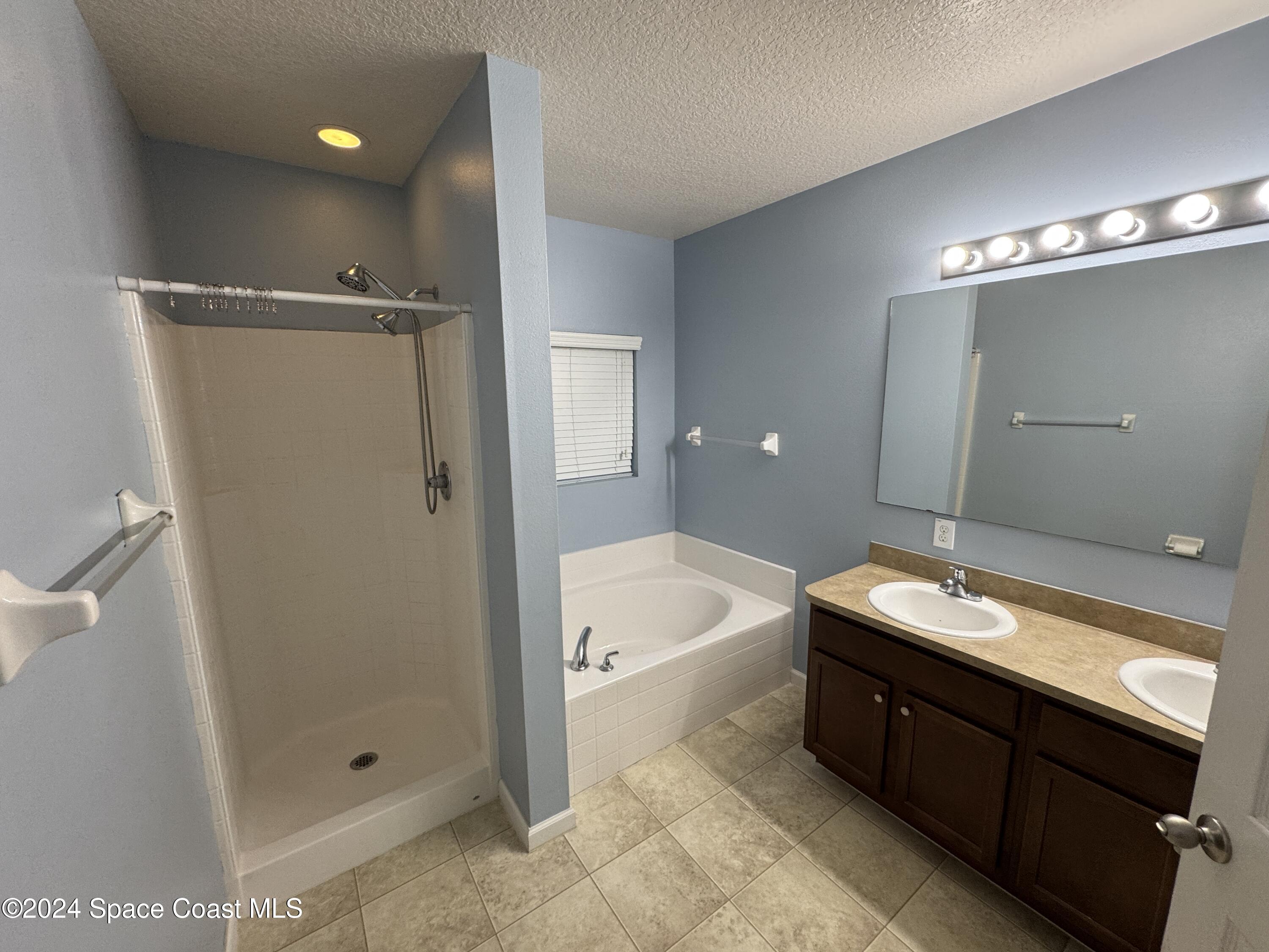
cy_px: 476
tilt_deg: -10.4
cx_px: 634
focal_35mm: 14
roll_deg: +0.5
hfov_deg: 102.1
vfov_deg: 85.7
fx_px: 513
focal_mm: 2.22
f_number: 2.2
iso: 125
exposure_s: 1/120
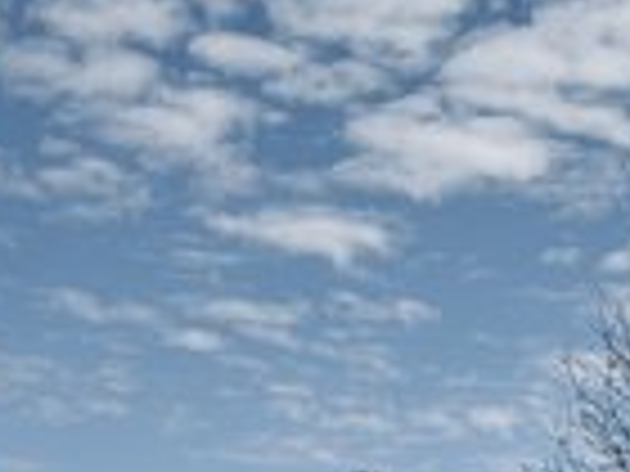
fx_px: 2493
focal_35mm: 137
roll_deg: -0.1
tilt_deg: +6.0
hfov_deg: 14.3
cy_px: 526
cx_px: 549
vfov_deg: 10.7
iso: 64
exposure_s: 1/5848
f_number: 1.78
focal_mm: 6.76
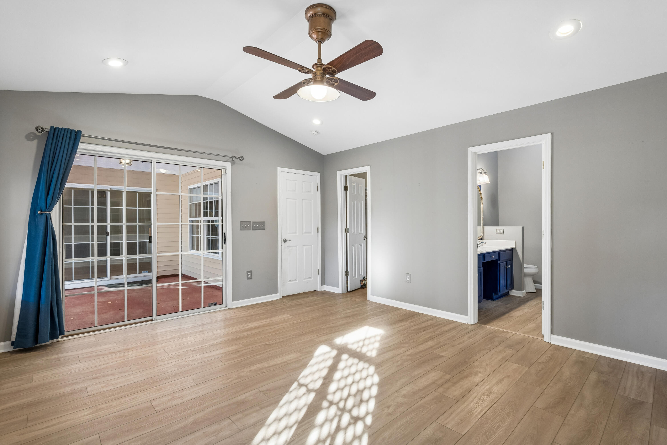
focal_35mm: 17
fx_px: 315
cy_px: 222
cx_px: 334
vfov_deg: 70.4
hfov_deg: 93.3
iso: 400
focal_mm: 17
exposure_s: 1/13
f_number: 7.1
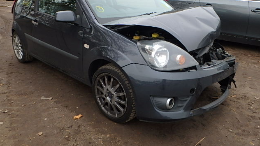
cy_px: 48
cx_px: 130
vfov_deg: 36.3
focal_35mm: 32
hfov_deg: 61.0
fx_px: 221
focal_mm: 5.2
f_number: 4.6
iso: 125
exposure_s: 1/80
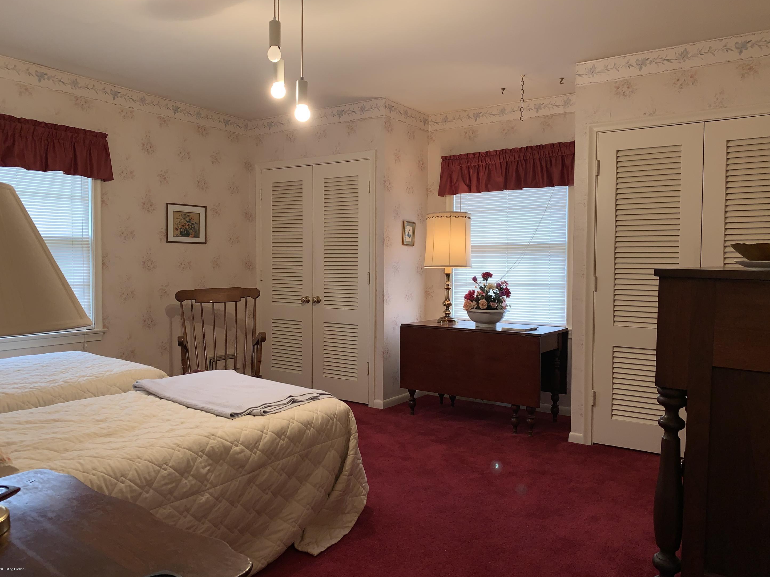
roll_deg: +0.2
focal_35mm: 27
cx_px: 391
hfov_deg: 65.3
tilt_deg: -2.8
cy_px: 288
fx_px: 601
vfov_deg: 51.4
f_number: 1.8
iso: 25
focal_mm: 4.25
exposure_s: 1/24
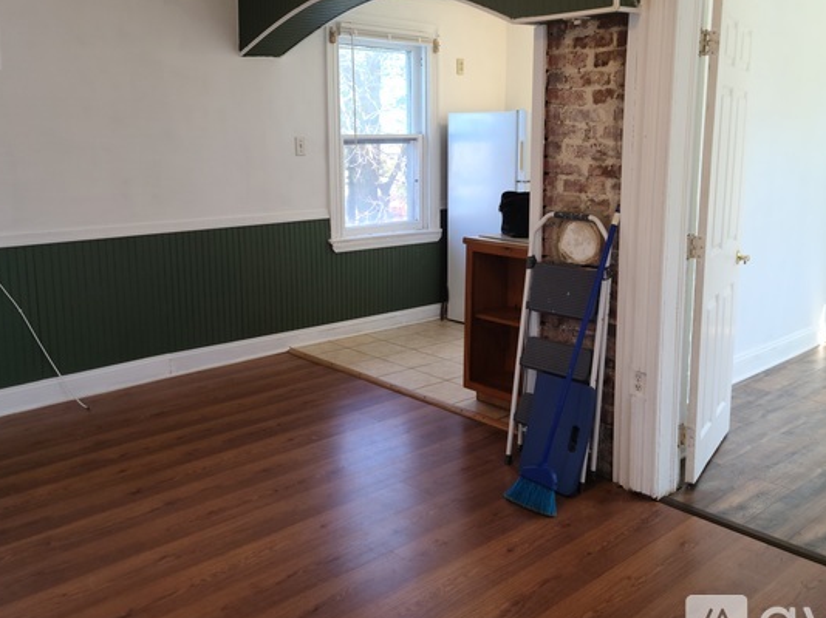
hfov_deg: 52.6
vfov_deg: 40.6
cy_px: 270
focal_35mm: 35
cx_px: 420
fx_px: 835
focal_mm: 5.9
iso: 64
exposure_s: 1/60
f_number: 2
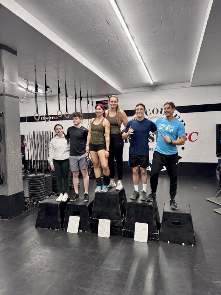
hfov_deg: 56.8
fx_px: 204
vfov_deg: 71.6
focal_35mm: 24
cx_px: 110
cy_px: 148
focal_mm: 6.76
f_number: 1.78
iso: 125
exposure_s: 1/60
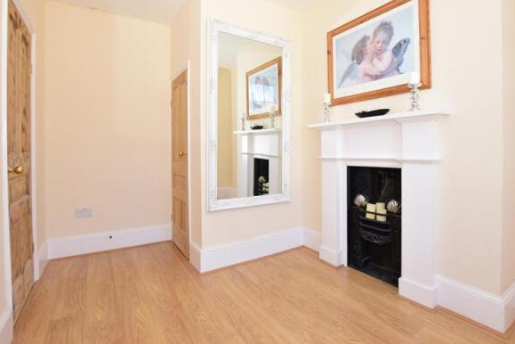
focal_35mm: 17
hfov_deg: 93.3
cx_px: 258
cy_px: 151
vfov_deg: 70.2
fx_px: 243
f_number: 5
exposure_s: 1/60
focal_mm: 10
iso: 200
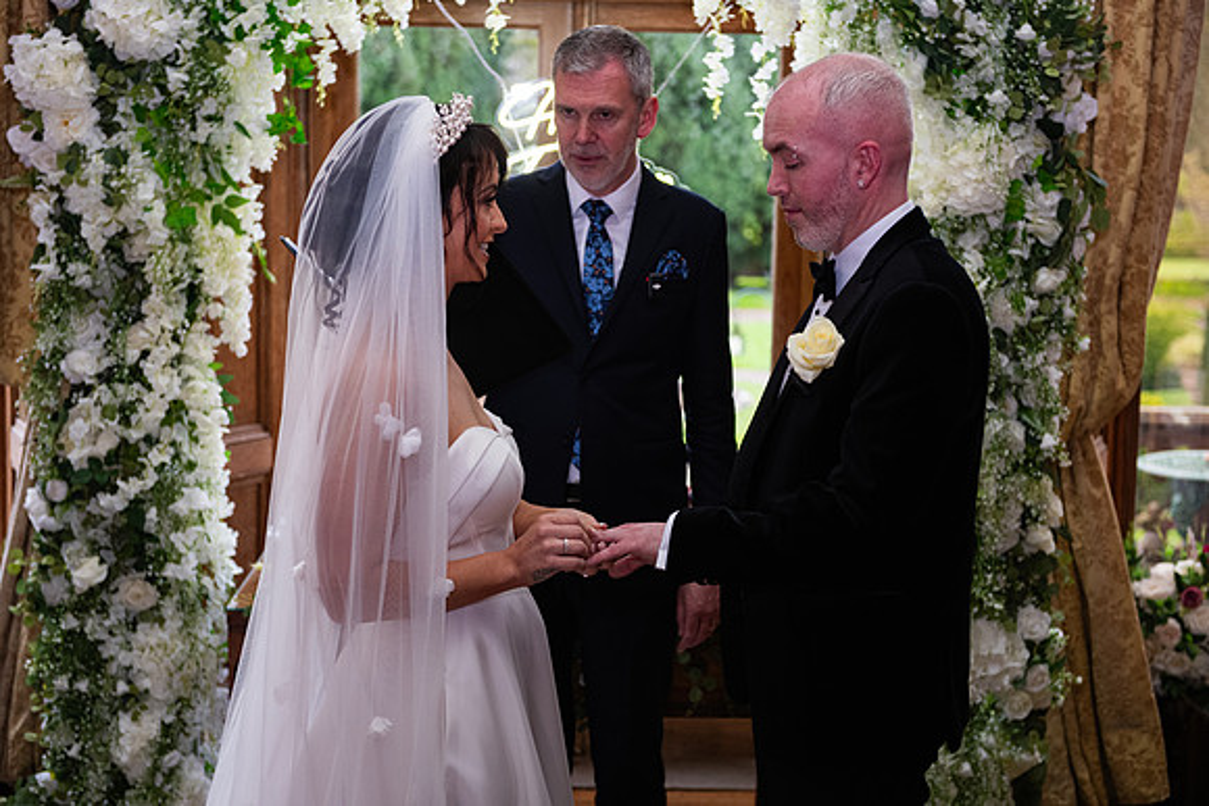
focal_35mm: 60
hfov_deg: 33.4
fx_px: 2015
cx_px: 604
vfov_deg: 22.6
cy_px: 403
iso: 1000
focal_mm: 60
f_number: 3.5
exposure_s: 1/160
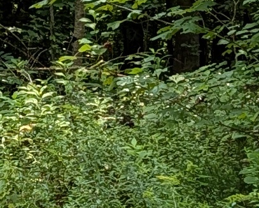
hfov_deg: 7.7
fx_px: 1802
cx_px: -351
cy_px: -63
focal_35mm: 235
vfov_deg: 6.5
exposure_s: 1/313
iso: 21
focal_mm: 6.9
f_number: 1.68
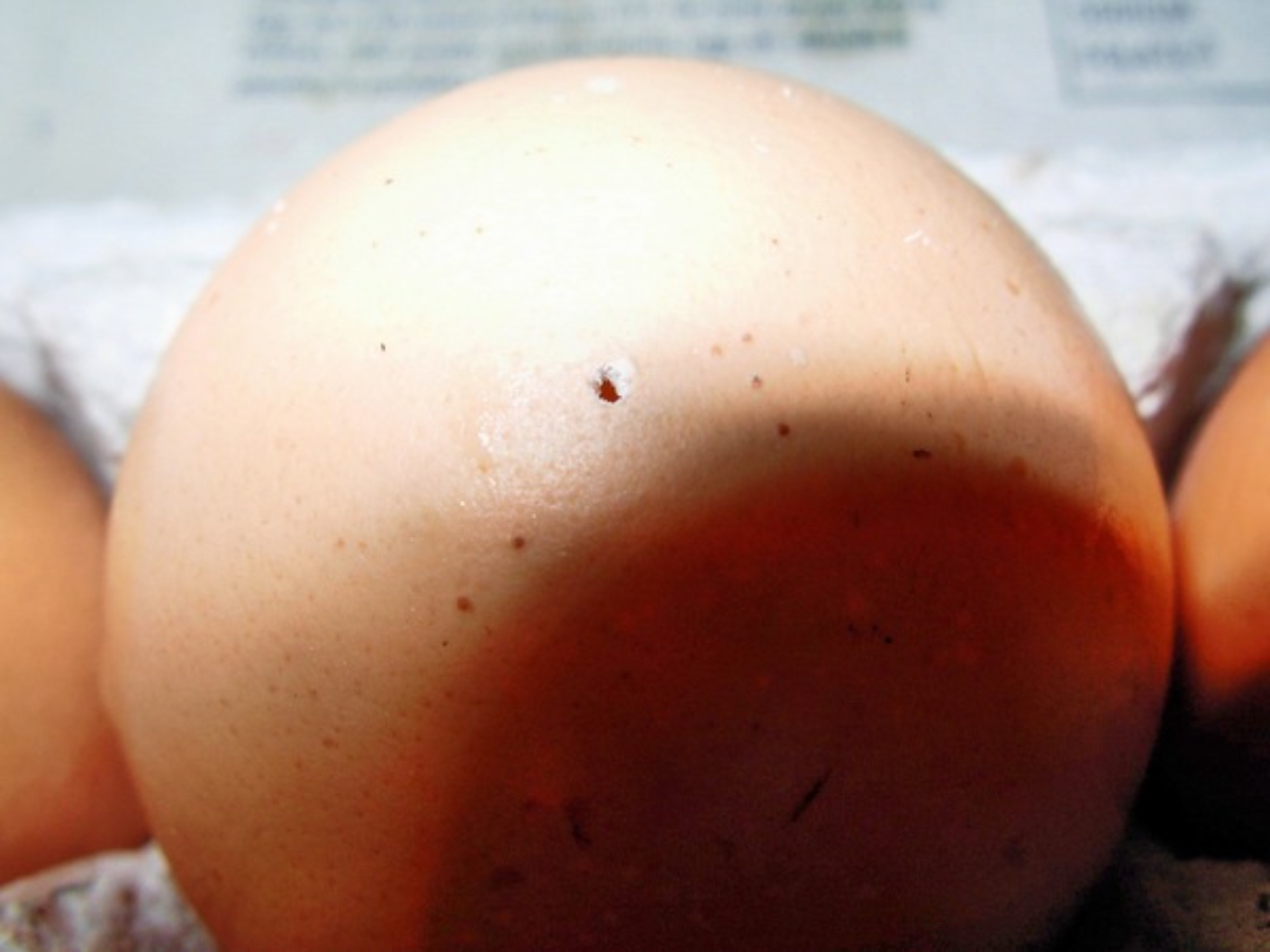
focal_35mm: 38
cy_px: 476
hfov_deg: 49.0
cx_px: 635
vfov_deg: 37.7
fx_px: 1394
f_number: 4.9
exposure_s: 1/32
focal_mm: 6.3
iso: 50
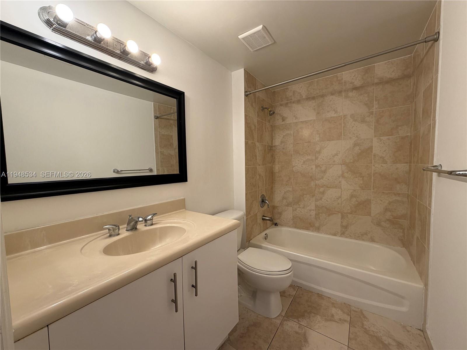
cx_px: 234
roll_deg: +0.8
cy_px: 175
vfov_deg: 85.7
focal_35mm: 14
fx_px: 189
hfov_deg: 102.1
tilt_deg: -3.1
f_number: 2.2
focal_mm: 2.22
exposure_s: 1/120
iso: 160
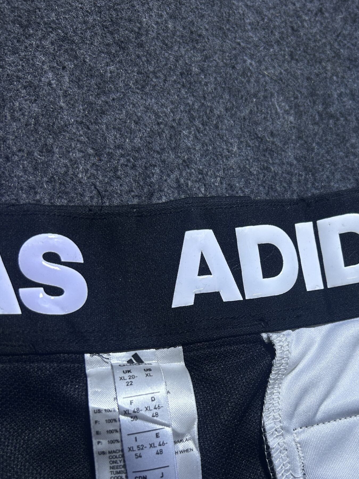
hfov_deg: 38.0
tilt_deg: -49.4
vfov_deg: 49.1
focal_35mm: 37
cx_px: 251
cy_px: 325
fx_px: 512
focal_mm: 5.7
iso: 40
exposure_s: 1/100
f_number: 1.5
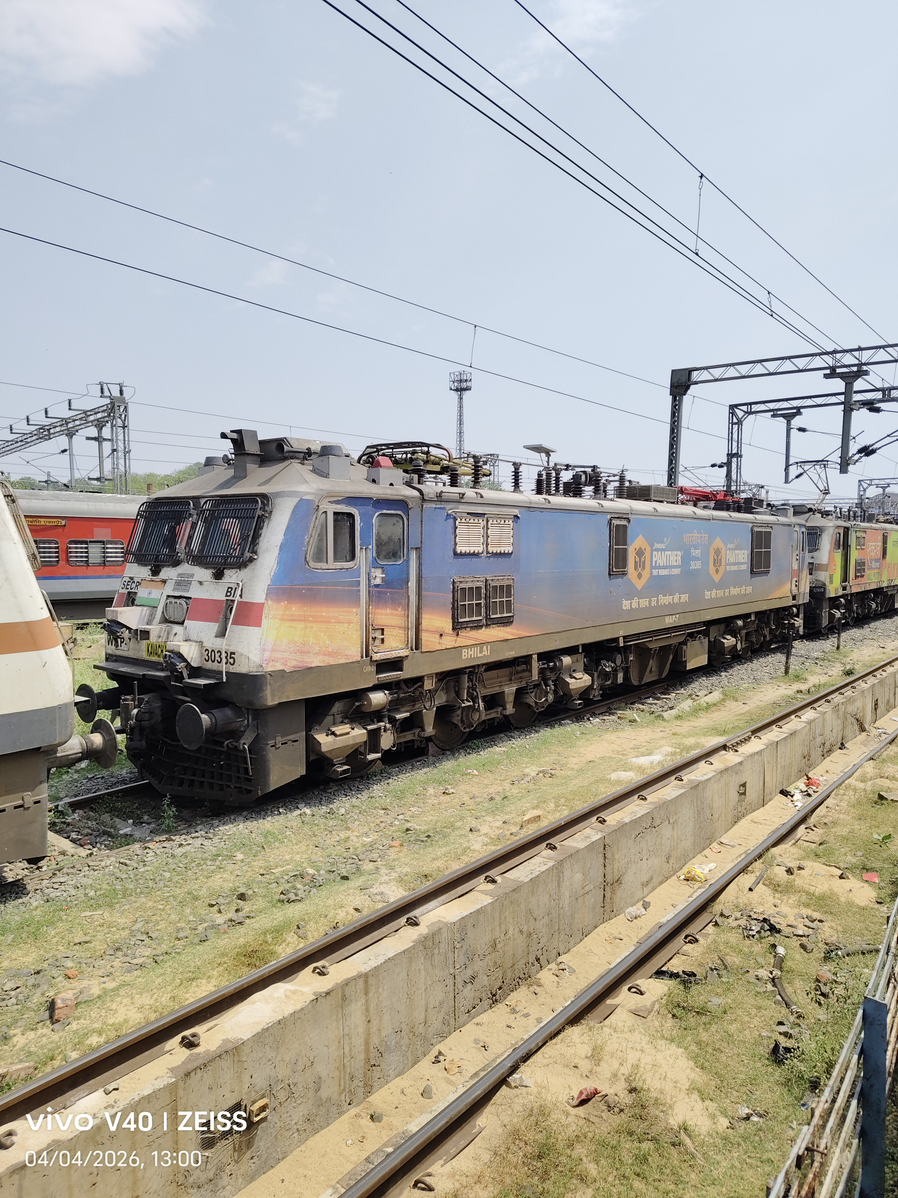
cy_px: 599
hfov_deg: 56.8
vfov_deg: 71.6
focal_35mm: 24
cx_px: 449
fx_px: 830
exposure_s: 1/555
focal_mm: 5.56
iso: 50
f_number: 1.88
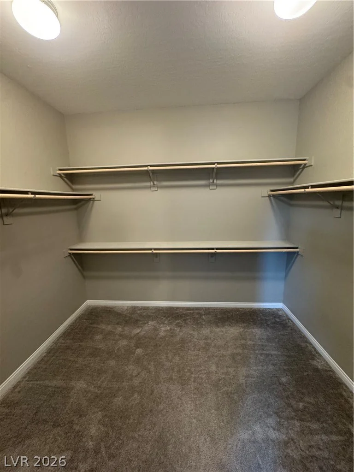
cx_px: 177
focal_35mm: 14
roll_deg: +2.2
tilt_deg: -11.4
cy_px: 236
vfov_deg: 102.1
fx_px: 191
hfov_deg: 85.7
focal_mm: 2.22
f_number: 2.2
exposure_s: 1/60
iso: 500
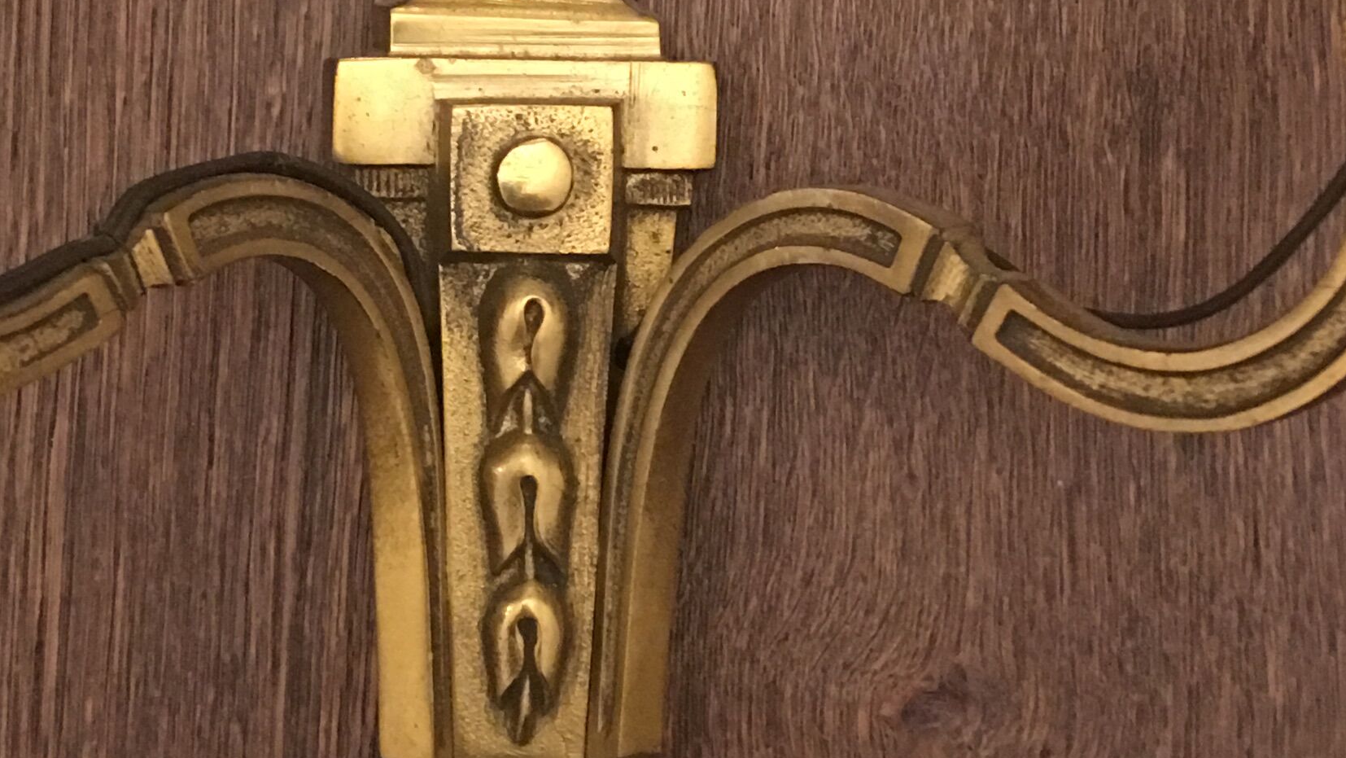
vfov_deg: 15.5
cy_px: 109
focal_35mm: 77
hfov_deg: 27.5
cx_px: 553
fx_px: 2749
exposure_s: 1/8
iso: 160
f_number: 2.2
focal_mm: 4.15
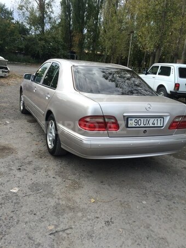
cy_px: 127
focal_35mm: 32
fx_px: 229
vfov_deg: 56.8
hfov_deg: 44.1
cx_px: 84
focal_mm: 4.15
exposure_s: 1/562
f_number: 2.2
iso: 32
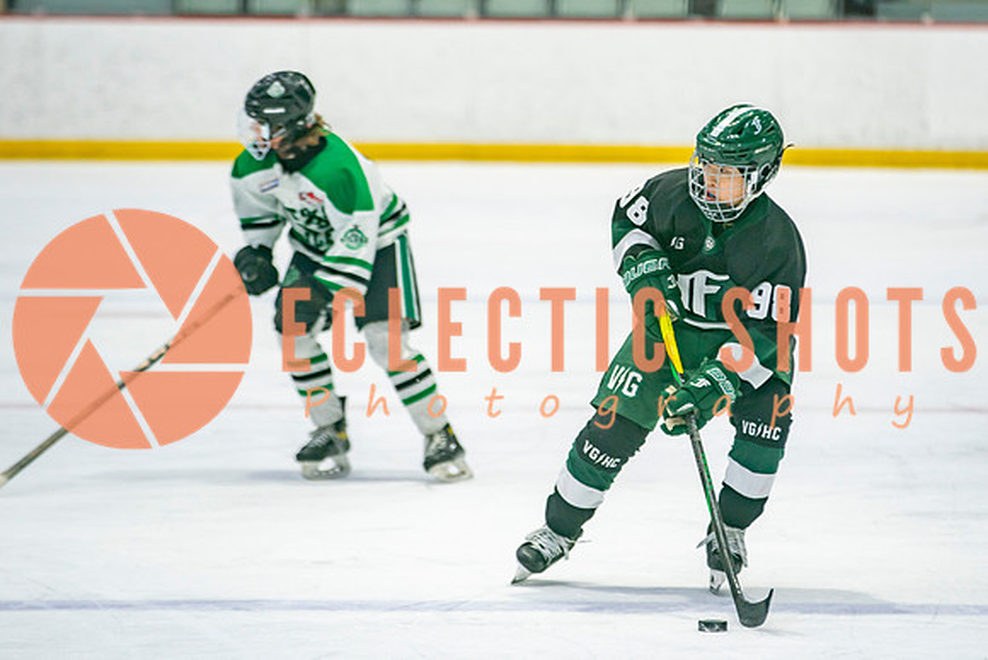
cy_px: 306
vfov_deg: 4.9
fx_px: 7765
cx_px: 620
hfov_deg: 7.3
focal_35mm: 283
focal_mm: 182
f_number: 3.2
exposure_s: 1/640
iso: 500
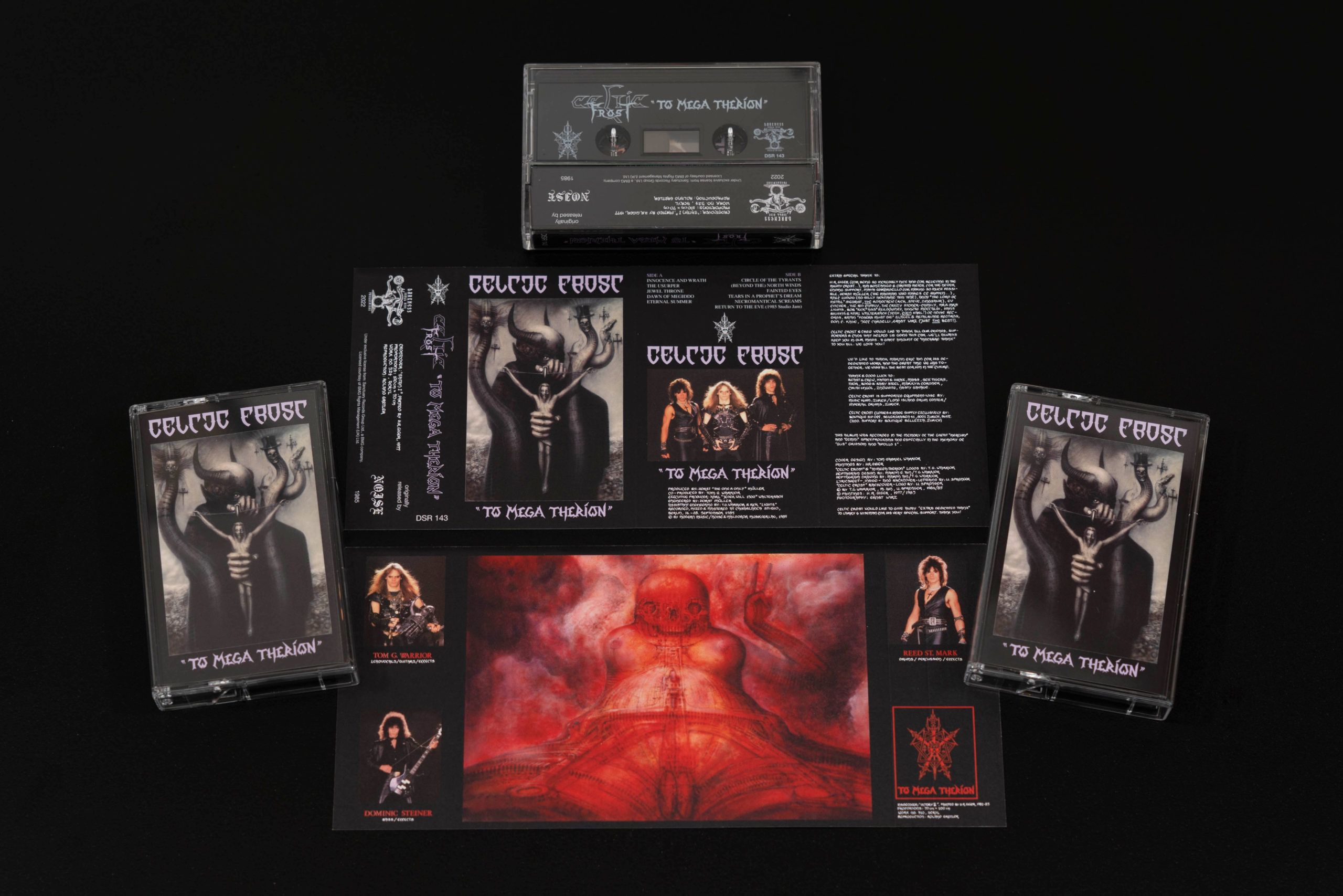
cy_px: 448
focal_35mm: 70
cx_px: 672
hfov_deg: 28.8
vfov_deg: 19.5
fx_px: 2611
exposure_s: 1/1.25
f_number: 5.6
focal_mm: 70
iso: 100
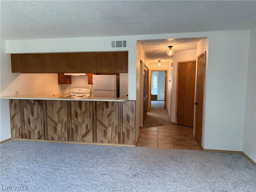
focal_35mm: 24
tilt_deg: -5.2
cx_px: 128
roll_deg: -0.7
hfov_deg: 71.6
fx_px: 177
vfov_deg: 56.8
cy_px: 96
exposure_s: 1/60
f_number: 1.78
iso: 125
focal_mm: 6.76
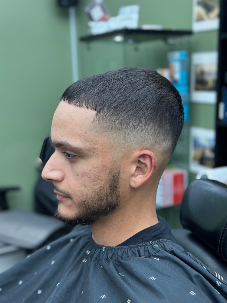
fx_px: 420
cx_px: 114
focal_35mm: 48
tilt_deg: -10.5
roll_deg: +1.0
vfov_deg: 39.7
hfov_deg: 30.3
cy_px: 152
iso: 80
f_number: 1.78
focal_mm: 6.86
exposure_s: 1/120
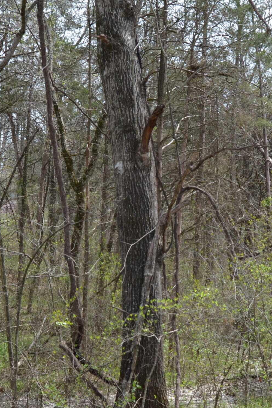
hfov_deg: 22.6
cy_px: 270
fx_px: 680
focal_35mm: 60
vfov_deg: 33.1
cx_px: 165
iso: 200
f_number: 8
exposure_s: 1/250
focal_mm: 20
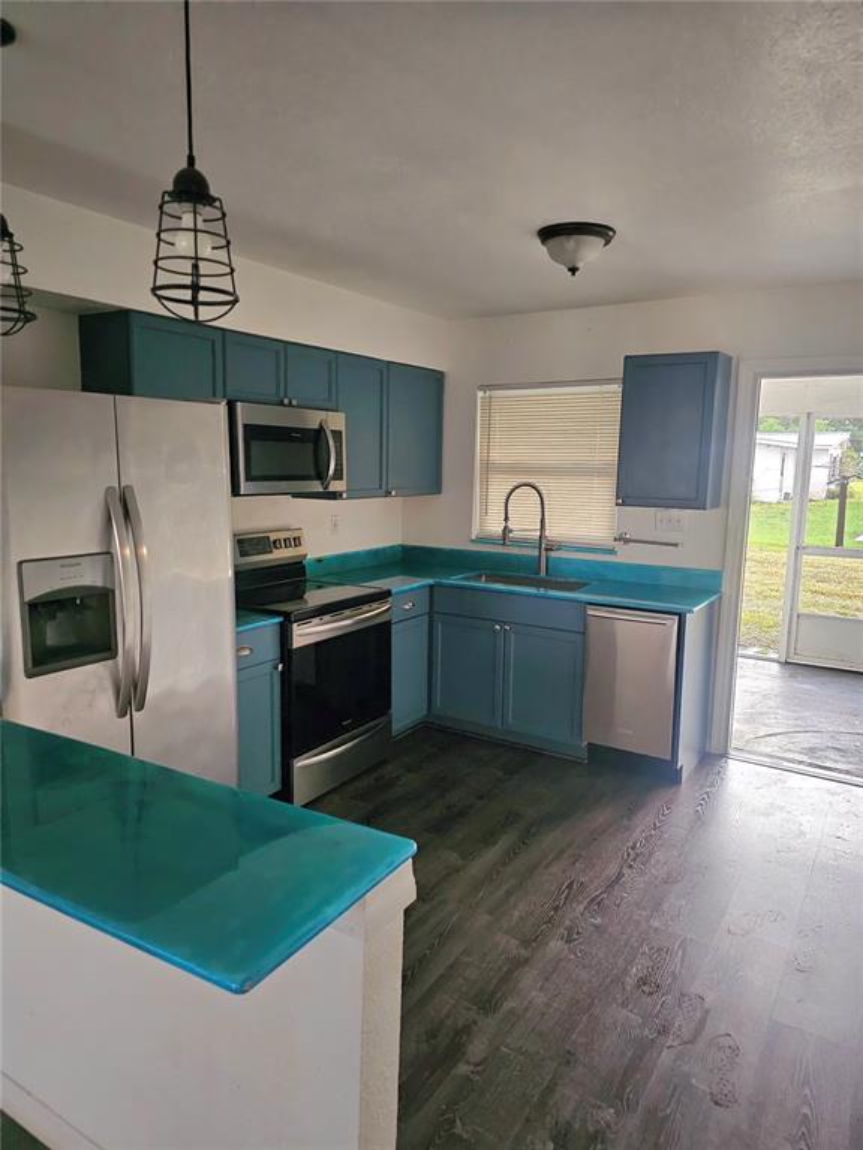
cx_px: 432
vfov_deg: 73.9
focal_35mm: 23
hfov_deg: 58.9
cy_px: 575
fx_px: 765
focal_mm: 6.3
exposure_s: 1/17.2
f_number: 1.7
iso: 1250
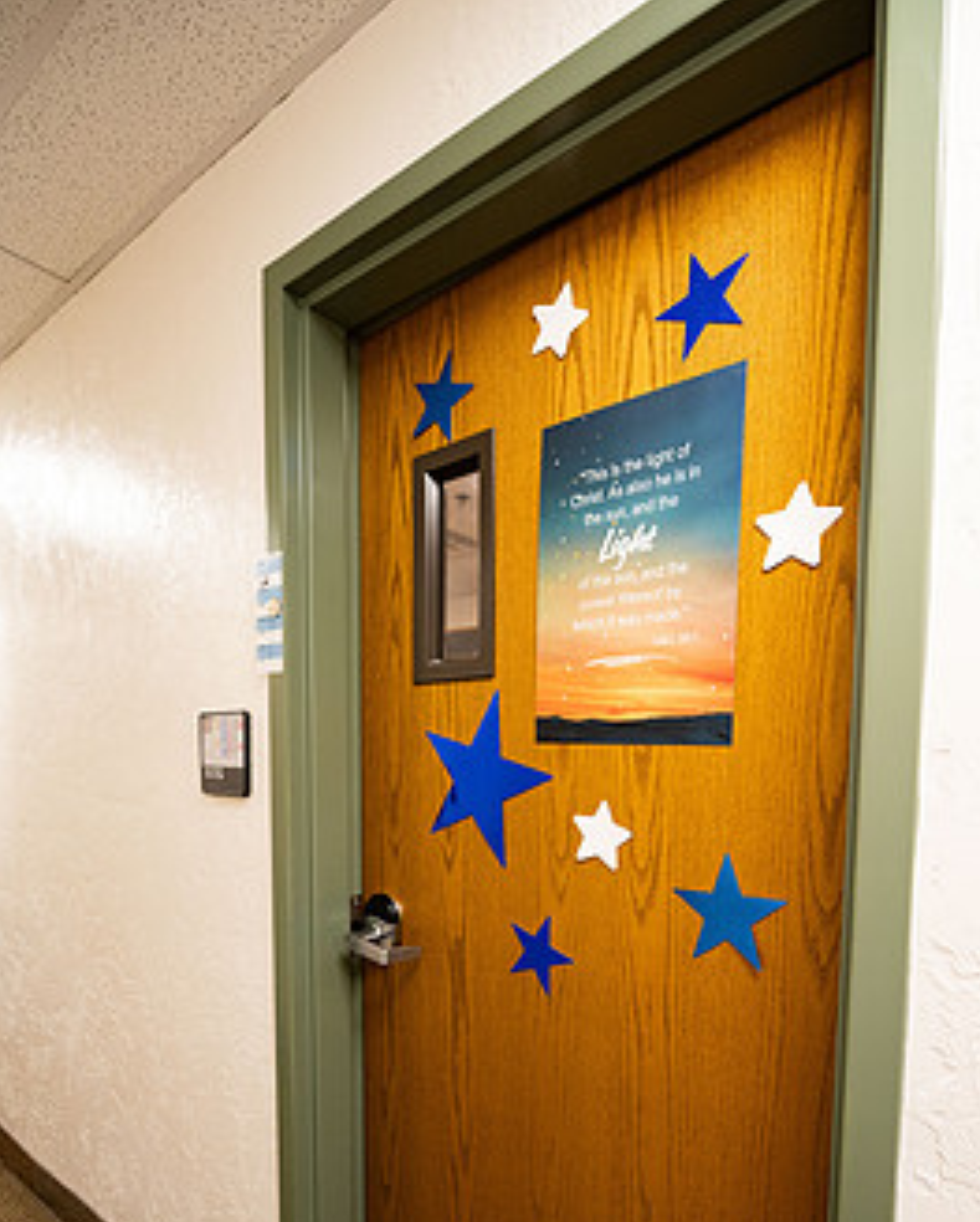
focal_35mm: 18
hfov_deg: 73.5
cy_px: 801
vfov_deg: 83.7
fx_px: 652
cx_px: 555
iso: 640
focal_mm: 14
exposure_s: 1/250
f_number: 2.8
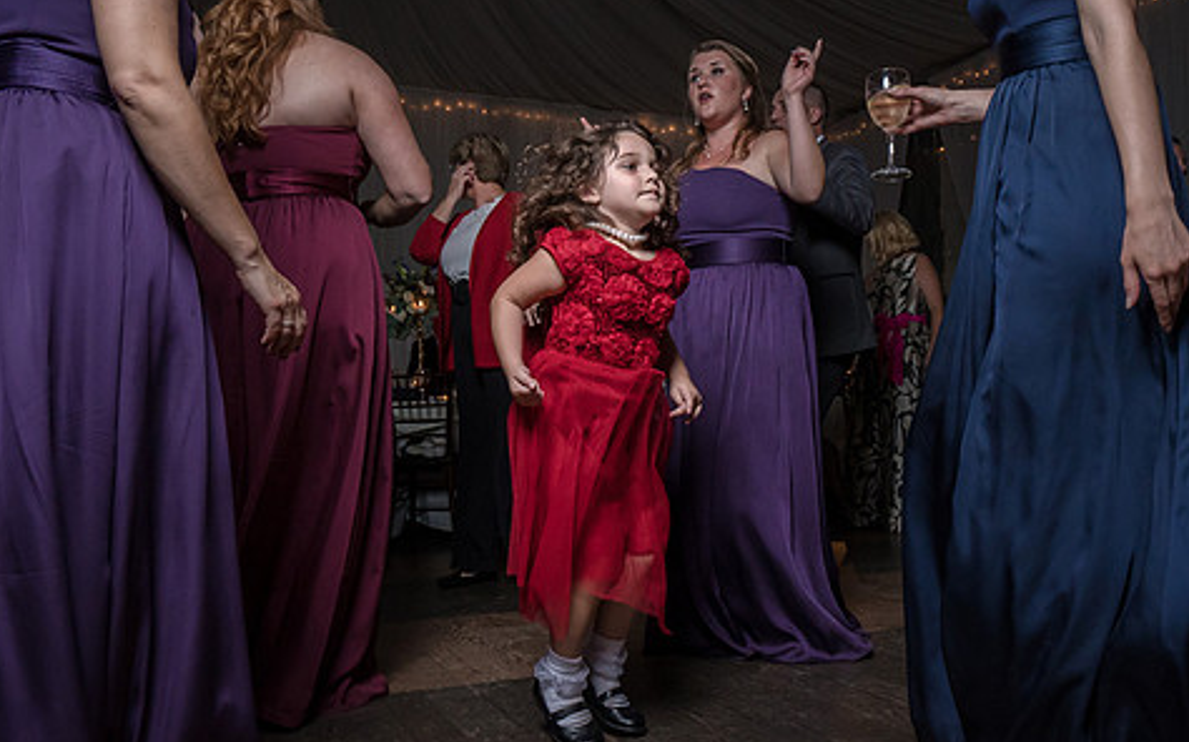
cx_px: 659
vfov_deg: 40.6
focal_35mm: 31
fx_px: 1004
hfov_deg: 61.1
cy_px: 394
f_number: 5.6
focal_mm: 16
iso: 2000
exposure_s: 1/200
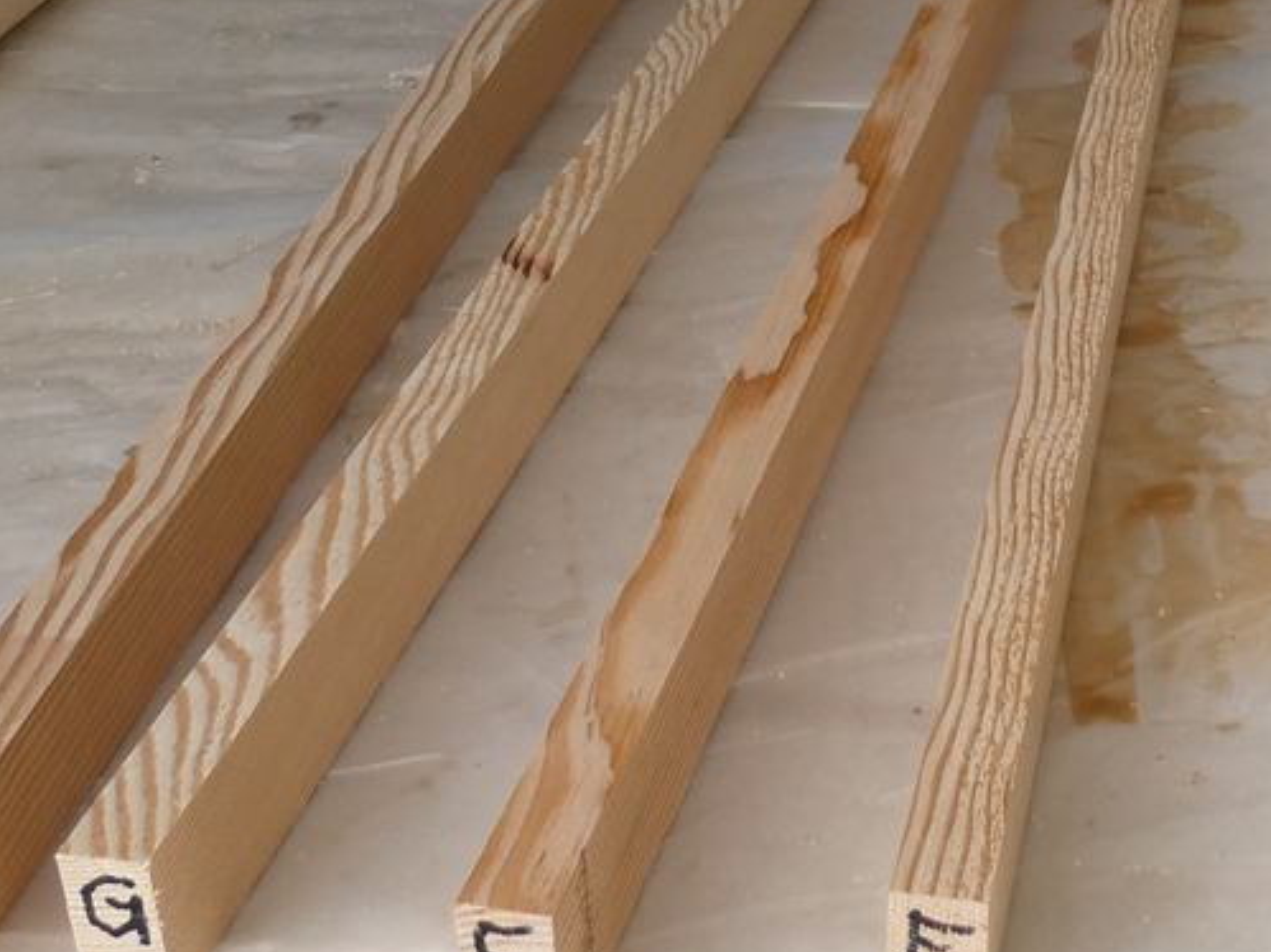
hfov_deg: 24.9
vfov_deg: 18.9
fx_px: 2827
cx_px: 1011
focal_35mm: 77
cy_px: 193
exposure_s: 1/125
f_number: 3.3
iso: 80
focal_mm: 4.3
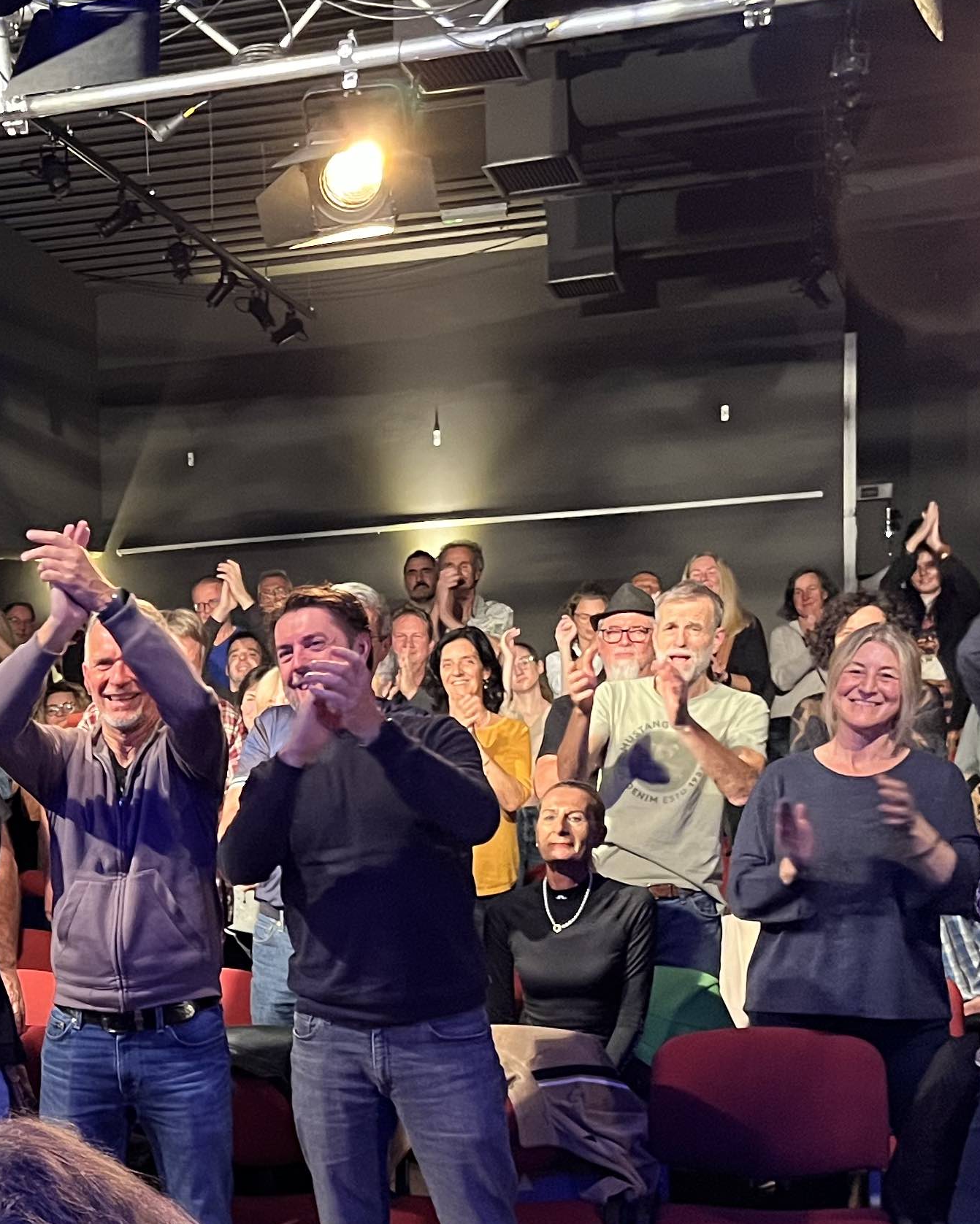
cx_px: -74
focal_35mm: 61
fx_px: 2211
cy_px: 947
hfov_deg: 23.6
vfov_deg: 30.3
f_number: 1.6
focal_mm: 5.1
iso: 400
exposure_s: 1/33
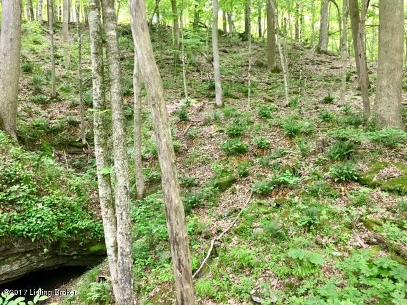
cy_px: 152
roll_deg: -0.2
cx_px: 204
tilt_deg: +2.2
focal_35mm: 29
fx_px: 341
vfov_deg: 48.2
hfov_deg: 61.7
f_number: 2.2
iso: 64
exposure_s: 1/30
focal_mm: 4.15
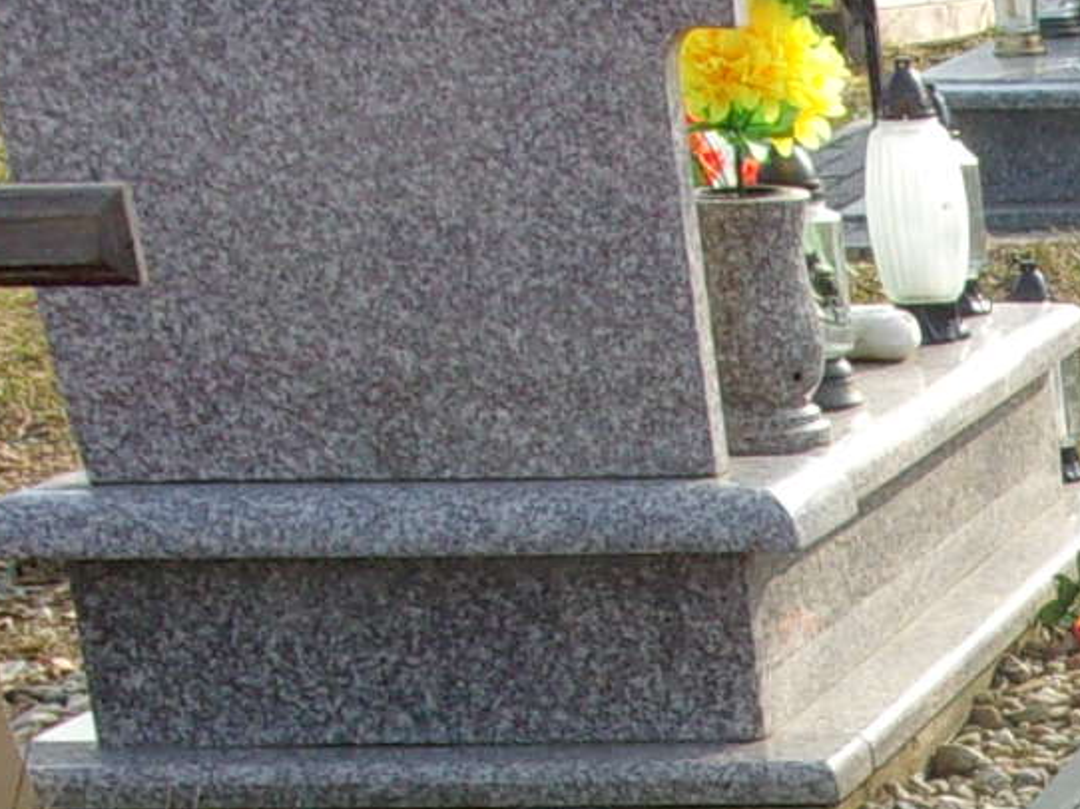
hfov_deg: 13.4
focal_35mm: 134
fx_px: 4179
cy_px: 1325
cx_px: 1855
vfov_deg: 10.6
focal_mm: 5.1
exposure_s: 1/34
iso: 80
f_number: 10.8
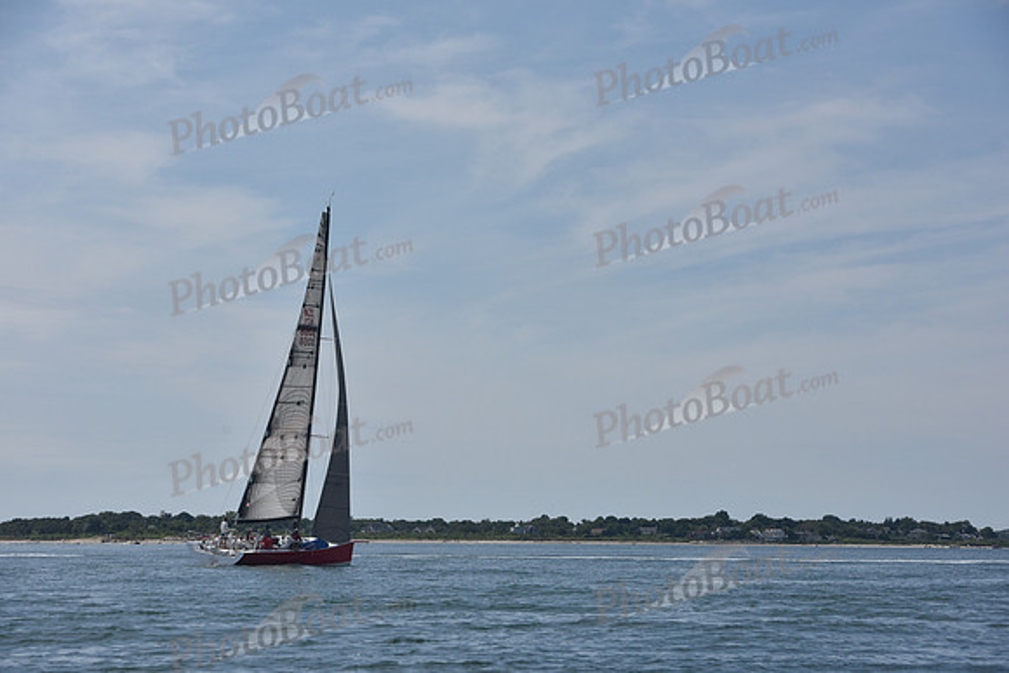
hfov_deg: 20.0
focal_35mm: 102
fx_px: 2859
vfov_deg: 13.4
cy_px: 336
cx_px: 504
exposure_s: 1/800
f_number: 8
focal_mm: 102
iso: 250
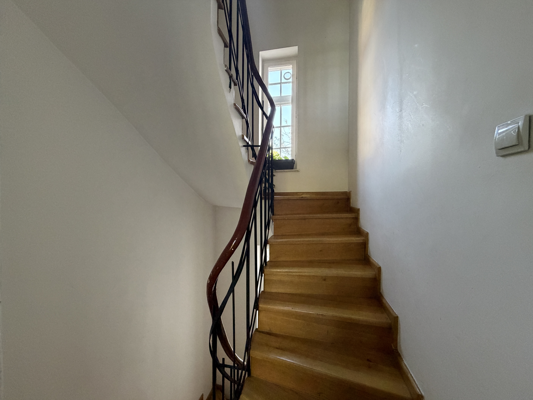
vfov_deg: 85.7
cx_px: 266
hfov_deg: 102.1
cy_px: 200
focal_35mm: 14
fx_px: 216
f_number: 2.2
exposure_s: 1/60
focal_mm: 2.22
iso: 500
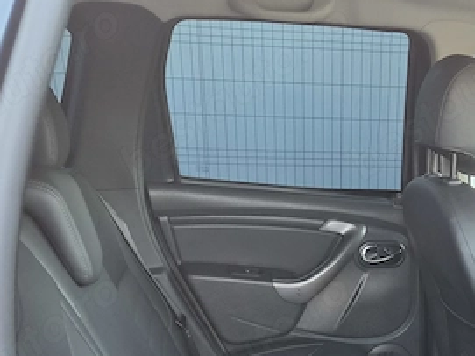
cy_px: 384
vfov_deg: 26.5
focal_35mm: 51
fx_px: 700
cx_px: 372
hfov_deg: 36.4
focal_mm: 5.4
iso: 200
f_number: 1.8
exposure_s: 1/180
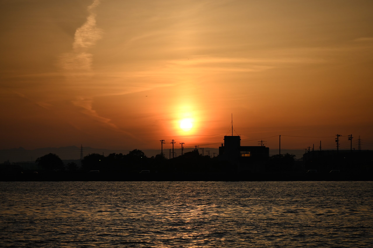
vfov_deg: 11.4
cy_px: 124
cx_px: 186
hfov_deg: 17.1
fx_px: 1242
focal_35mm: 120
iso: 200
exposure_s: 1/5000
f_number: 4
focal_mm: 120
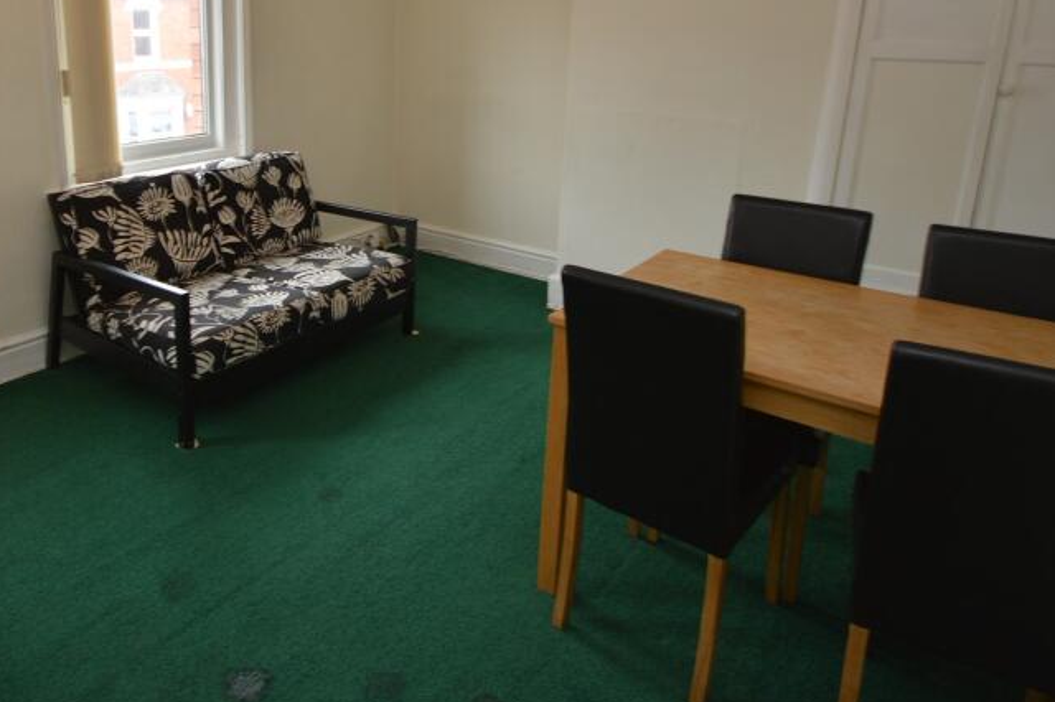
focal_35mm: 24
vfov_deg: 51.3
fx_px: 703
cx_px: 379
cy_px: 192
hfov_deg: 72.2
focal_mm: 10
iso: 100
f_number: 4
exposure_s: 1/15
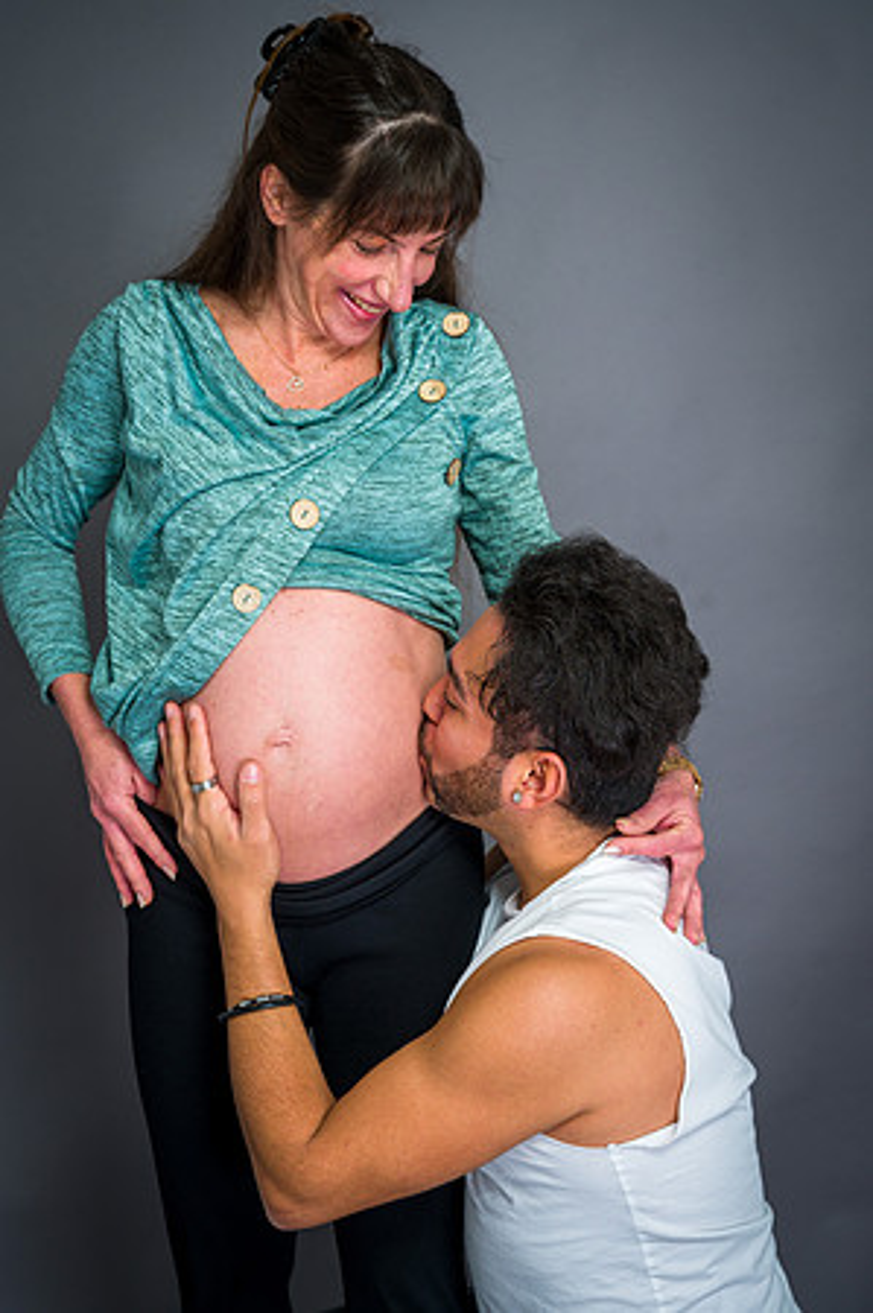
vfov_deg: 32.9
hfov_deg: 22.2
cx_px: 436
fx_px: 2224
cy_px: 656
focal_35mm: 61
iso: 200
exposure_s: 1/125
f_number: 6.3
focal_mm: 61
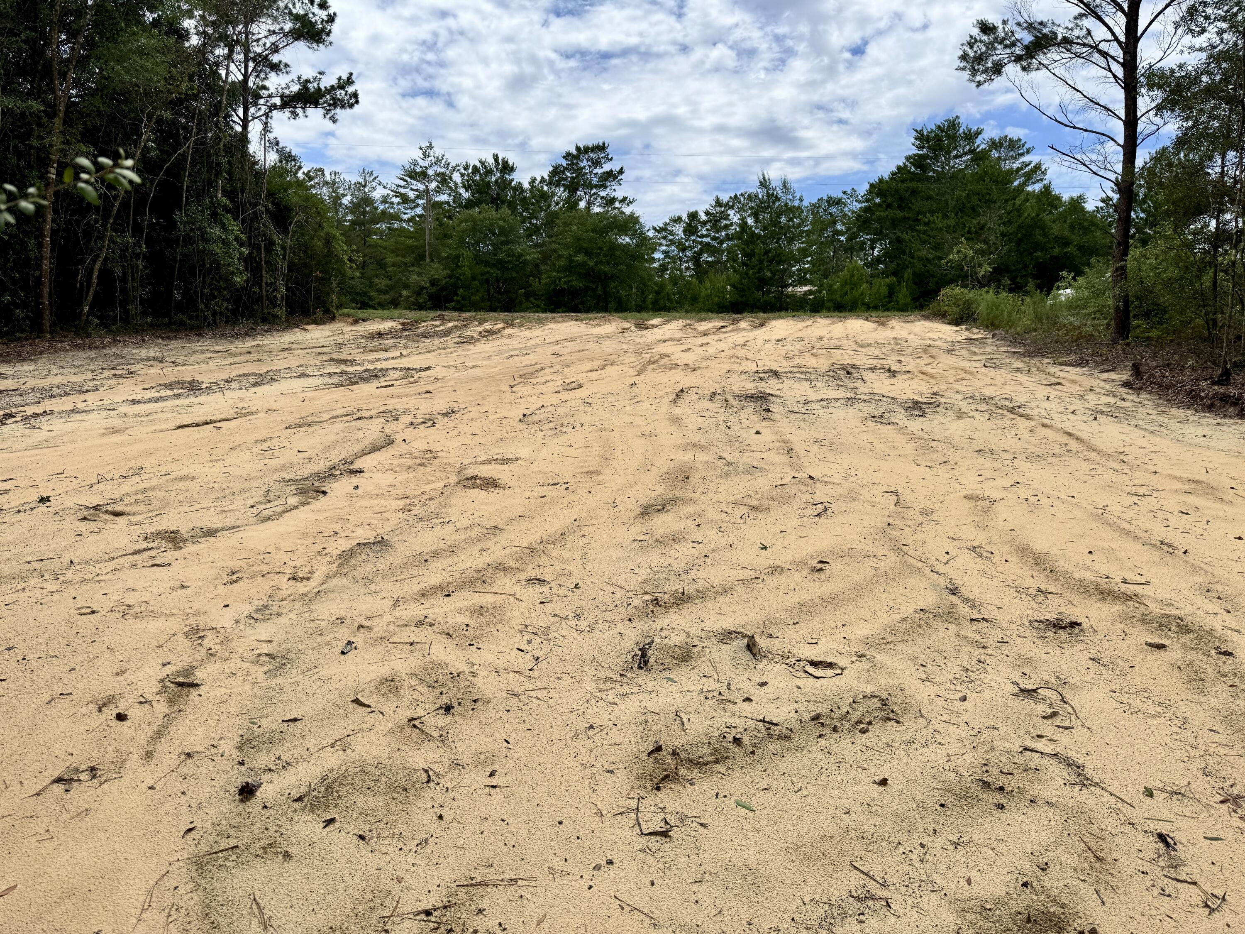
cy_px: 467
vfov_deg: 56.8
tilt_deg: -5.2
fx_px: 863
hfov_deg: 71.6
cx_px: 622
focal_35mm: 24
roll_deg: -0.4
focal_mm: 6.76
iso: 80
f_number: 1.78
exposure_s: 1/6410
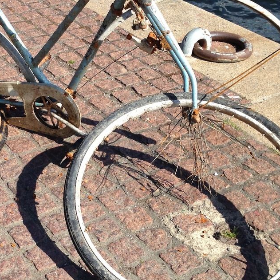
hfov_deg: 23.1
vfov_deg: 23.4
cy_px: 139
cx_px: 68
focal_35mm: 74
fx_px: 677
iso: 50
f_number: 2.4
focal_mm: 4.12
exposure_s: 1/1232
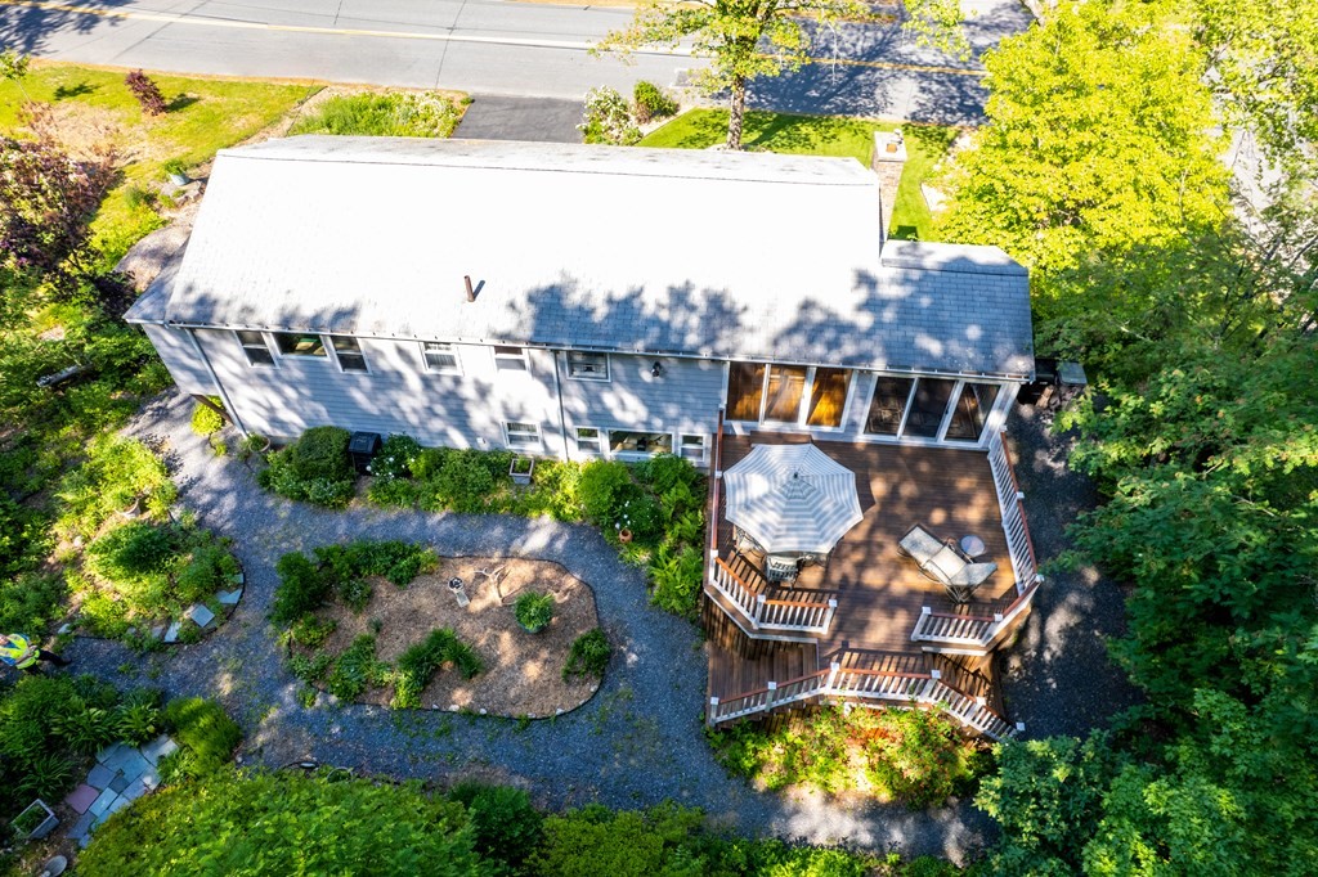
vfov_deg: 57.2
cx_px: 659
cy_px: 438
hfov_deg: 78.6
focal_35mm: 22
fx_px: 805
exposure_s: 1/160
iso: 100
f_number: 2.8
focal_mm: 8.38
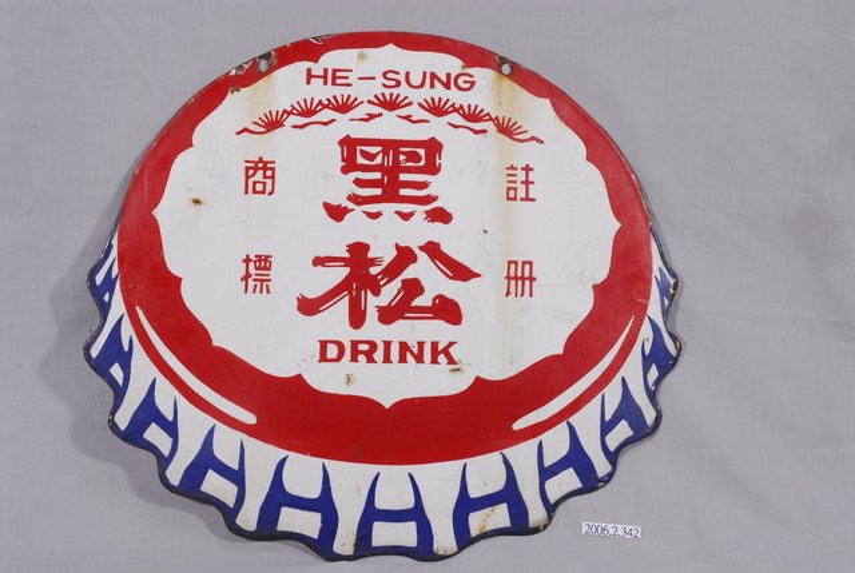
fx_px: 1356
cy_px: 286
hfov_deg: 35.0
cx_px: 428
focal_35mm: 57
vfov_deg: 23.9
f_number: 14
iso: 100
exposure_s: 1/80
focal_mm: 38
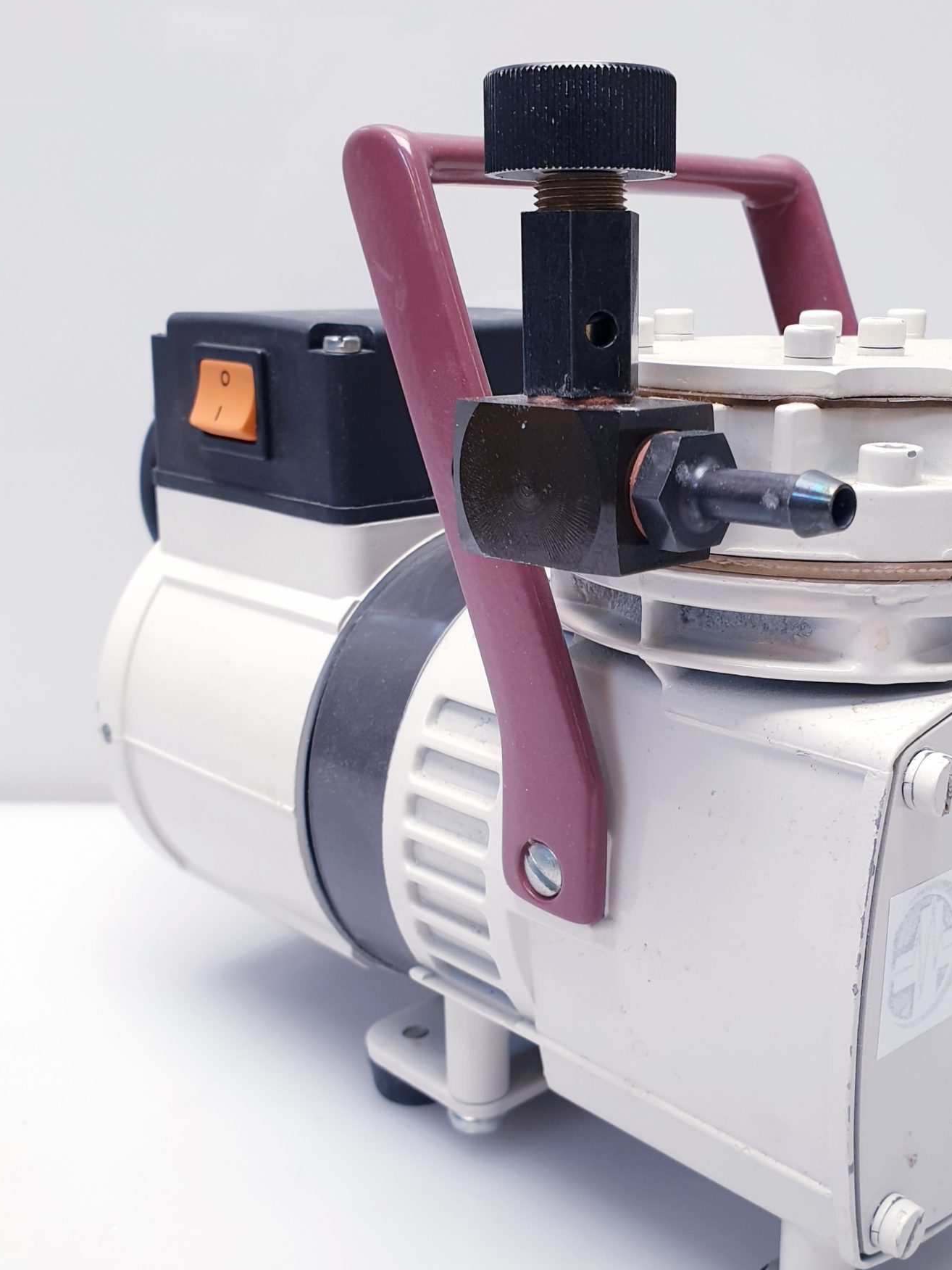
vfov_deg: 48.8
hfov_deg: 37.4
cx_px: 607
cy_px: 725
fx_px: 1393
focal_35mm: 38
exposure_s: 1/50
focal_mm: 4.3
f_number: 2.4
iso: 80
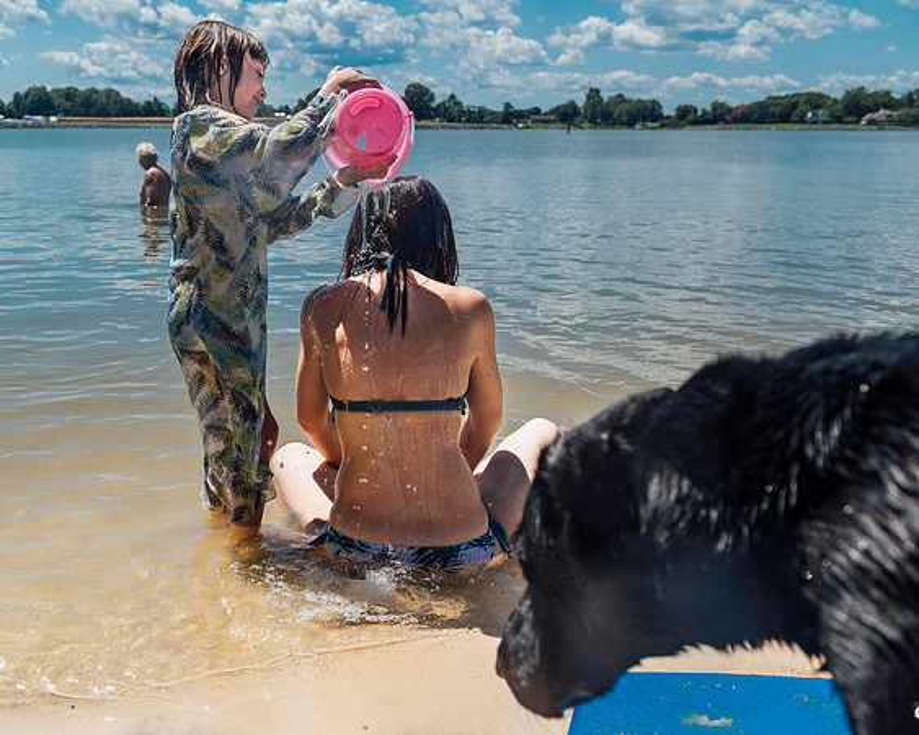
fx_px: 1002
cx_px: 336
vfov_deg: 40.2
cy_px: 347
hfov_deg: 48.7
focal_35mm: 37
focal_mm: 31
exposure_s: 1/1000
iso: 100
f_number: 5.6
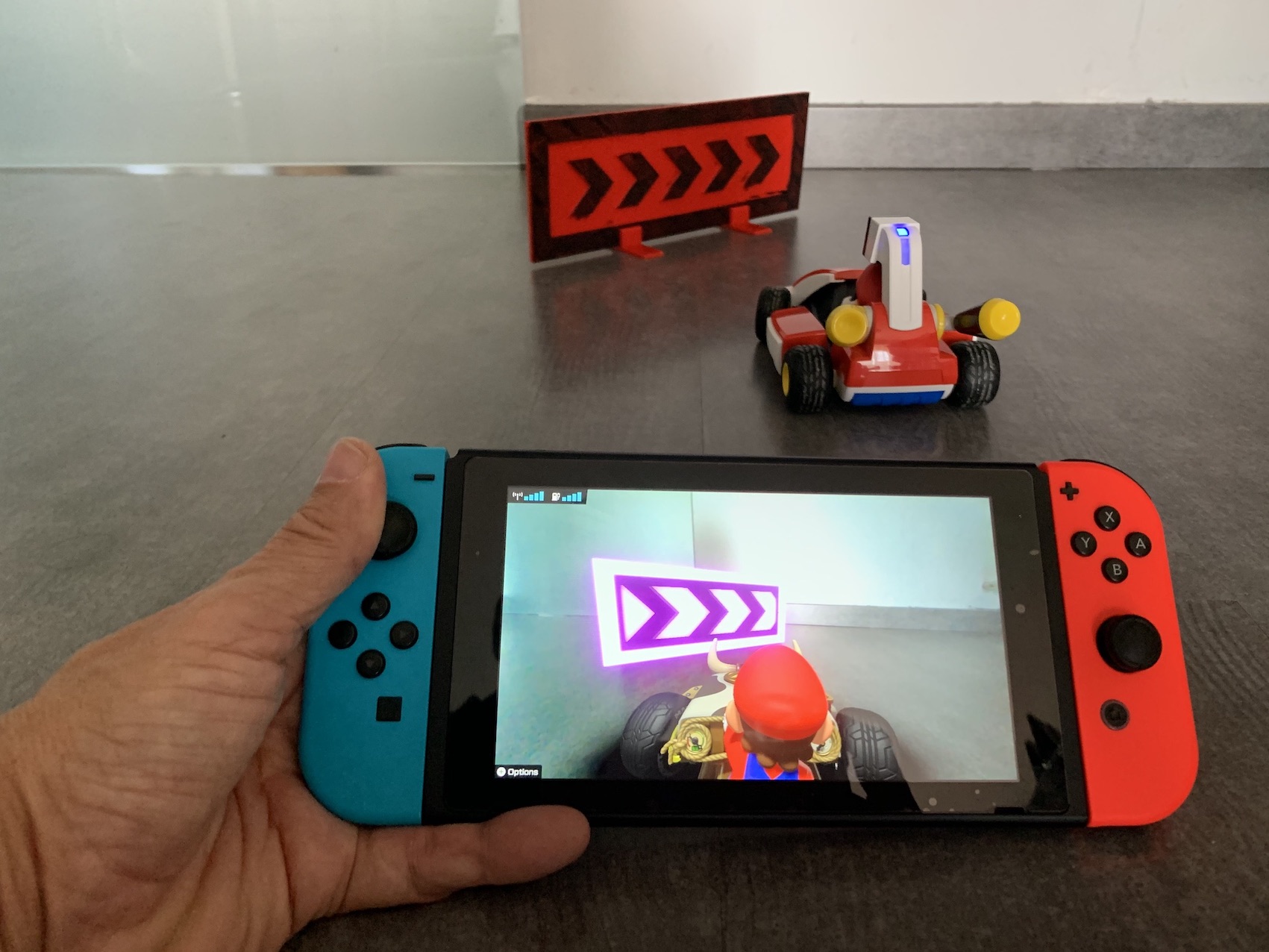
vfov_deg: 53.1
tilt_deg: -27.1
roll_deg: +1.4
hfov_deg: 67.3
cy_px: 476
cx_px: 634
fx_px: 953
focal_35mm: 26
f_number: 1.8
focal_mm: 4.25
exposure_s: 1/60
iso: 250
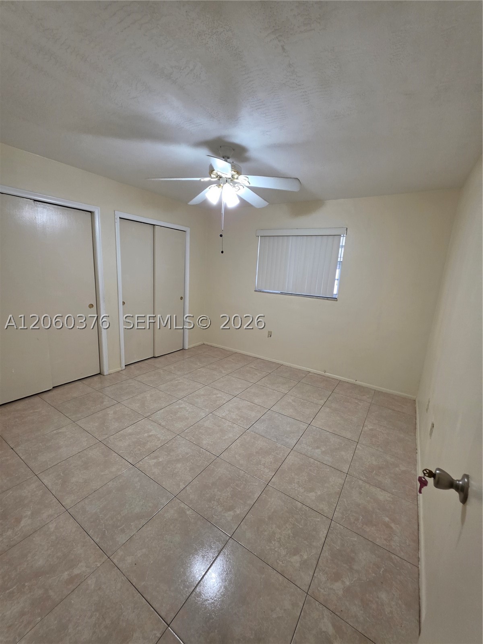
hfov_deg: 89.9
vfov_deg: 106.2
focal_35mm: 13
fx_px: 242
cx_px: 242
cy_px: 322
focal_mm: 2.2
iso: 160
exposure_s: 1/120
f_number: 1.9
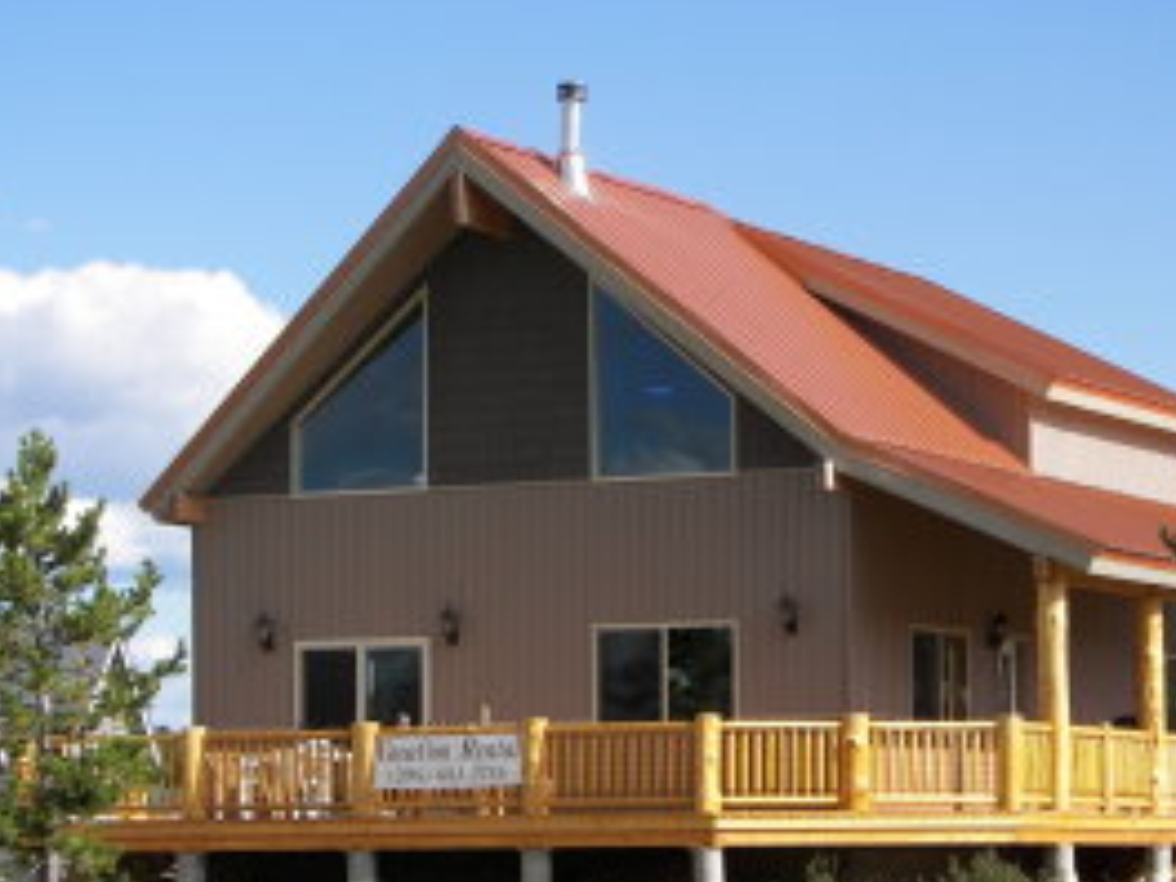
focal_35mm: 127
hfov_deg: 15.5
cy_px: 535
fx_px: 4315
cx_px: 677
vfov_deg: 11.7
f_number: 3.2
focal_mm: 15.4
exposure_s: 1/640
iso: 50
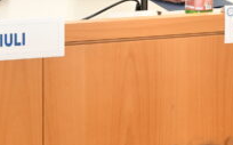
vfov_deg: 7.3
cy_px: -124
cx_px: 212
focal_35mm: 174
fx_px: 1104
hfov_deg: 12.0
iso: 1000
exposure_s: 1/60
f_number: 6.3
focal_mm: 34
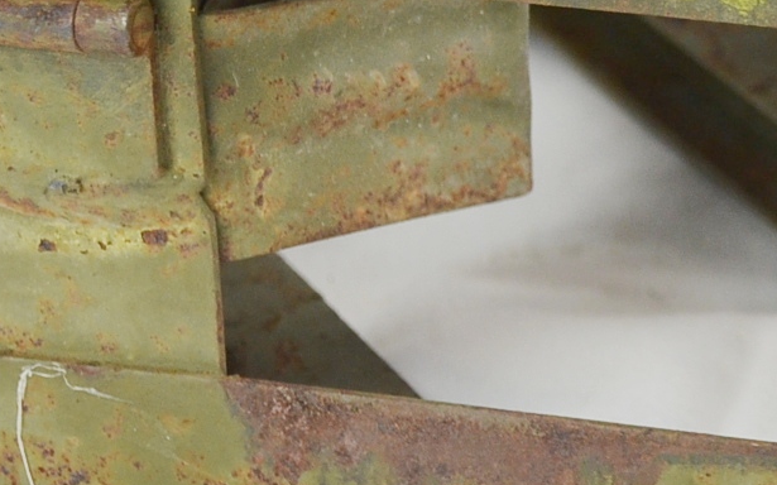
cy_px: -45
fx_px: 5695
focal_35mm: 269
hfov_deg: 7.7
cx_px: 1191
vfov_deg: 4.9
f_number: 5.6
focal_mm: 44
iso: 400
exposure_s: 1/125
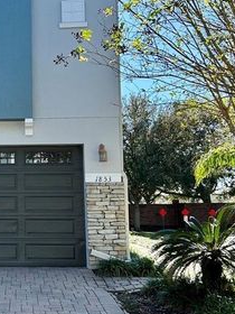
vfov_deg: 31.2
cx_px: -17
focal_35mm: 62
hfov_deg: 22.5
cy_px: 140
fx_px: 561
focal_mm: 5.7
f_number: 1.5
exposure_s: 1/1412
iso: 50
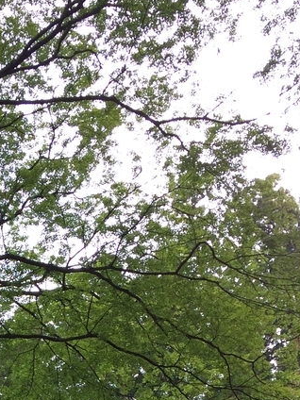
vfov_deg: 21.1
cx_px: -8
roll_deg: +0.3
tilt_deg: +22.7
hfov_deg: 17.5
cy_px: 556
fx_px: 948
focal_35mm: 82
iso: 40
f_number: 2.2
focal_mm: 4.15
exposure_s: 1/120
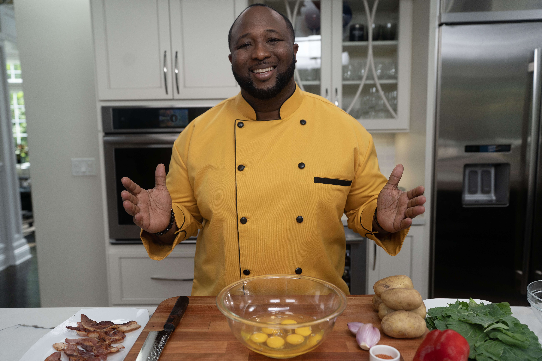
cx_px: 271
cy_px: 180
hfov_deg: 63.7
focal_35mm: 29
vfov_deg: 45.0
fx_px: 437
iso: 500
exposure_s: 1/320
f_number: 3.2
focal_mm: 29
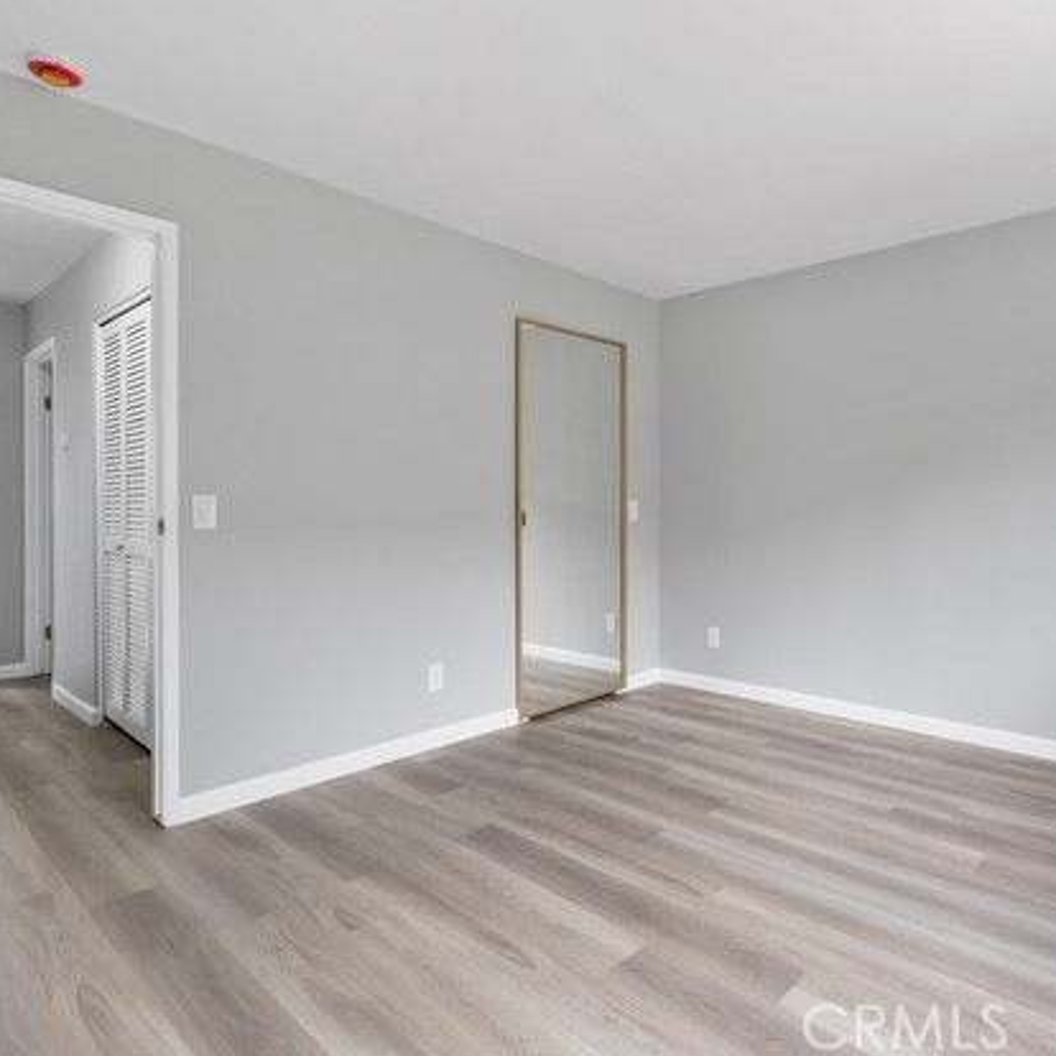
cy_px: 519
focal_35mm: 22
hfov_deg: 69.6
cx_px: 643
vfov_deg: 70.5
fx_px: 747
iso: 400
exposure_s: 1/20
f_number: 8
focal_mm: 16.5
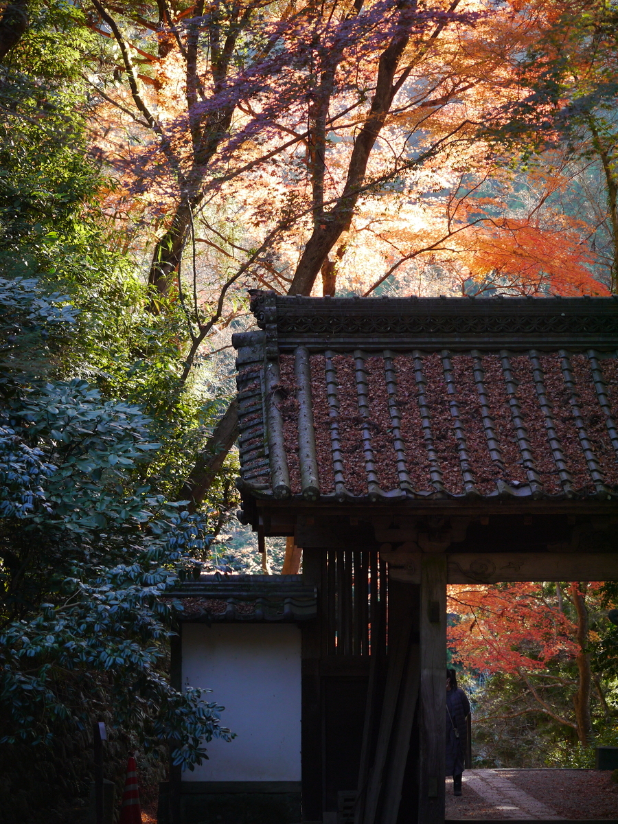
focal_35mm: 106
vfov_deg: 18.5
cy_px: 412
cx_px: 309
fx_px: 2523
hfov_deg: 14.0
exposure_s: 1/100
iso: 250
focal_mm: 53
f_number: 4.3
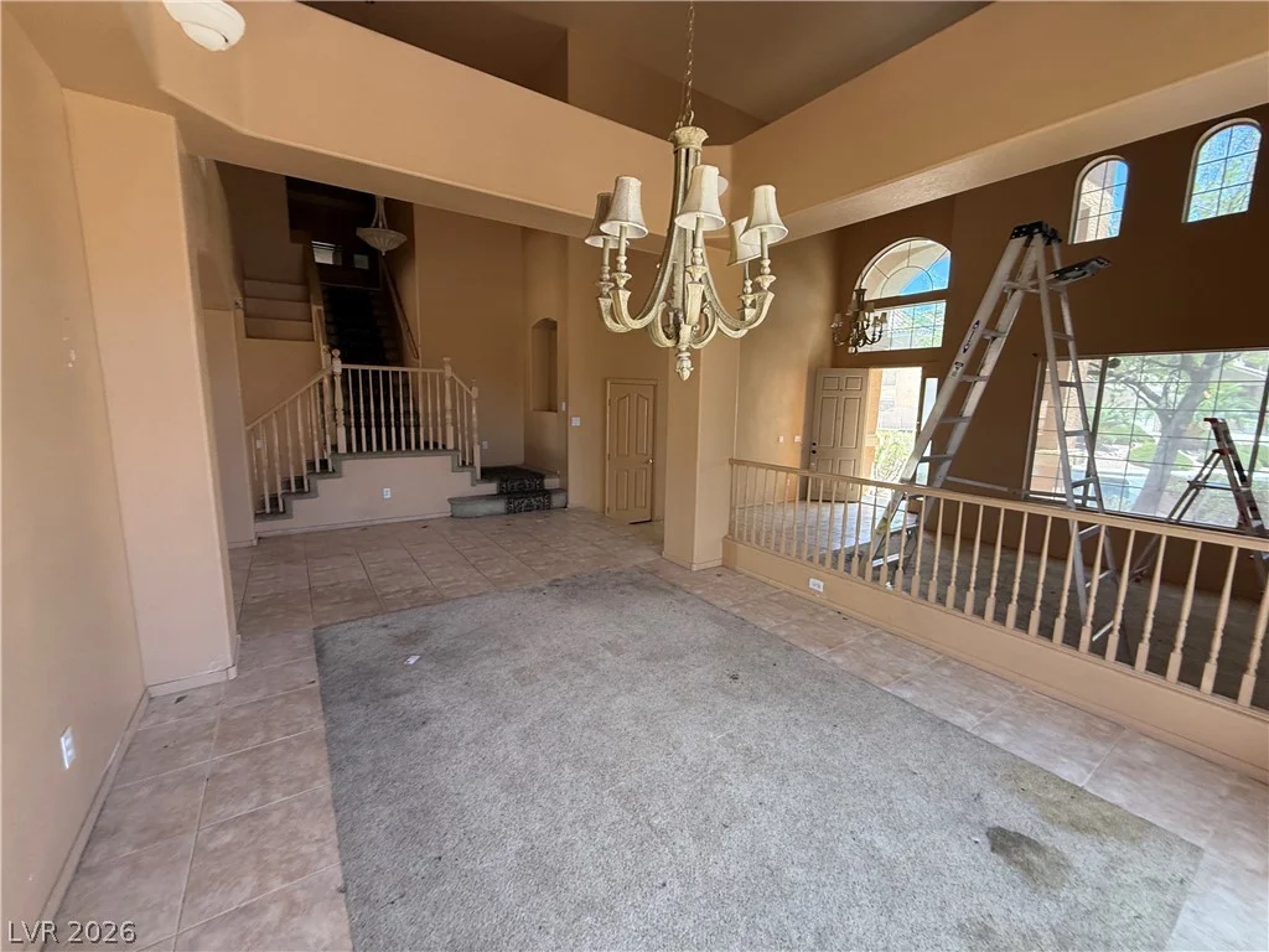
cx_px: 634
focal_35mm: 14
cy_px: 476
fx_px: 513
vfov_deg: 85.7
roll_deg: -2.6
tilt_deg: -4.6
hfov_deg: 102.1
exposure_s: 1/99
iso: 125
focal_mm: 2.22
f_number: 2.2
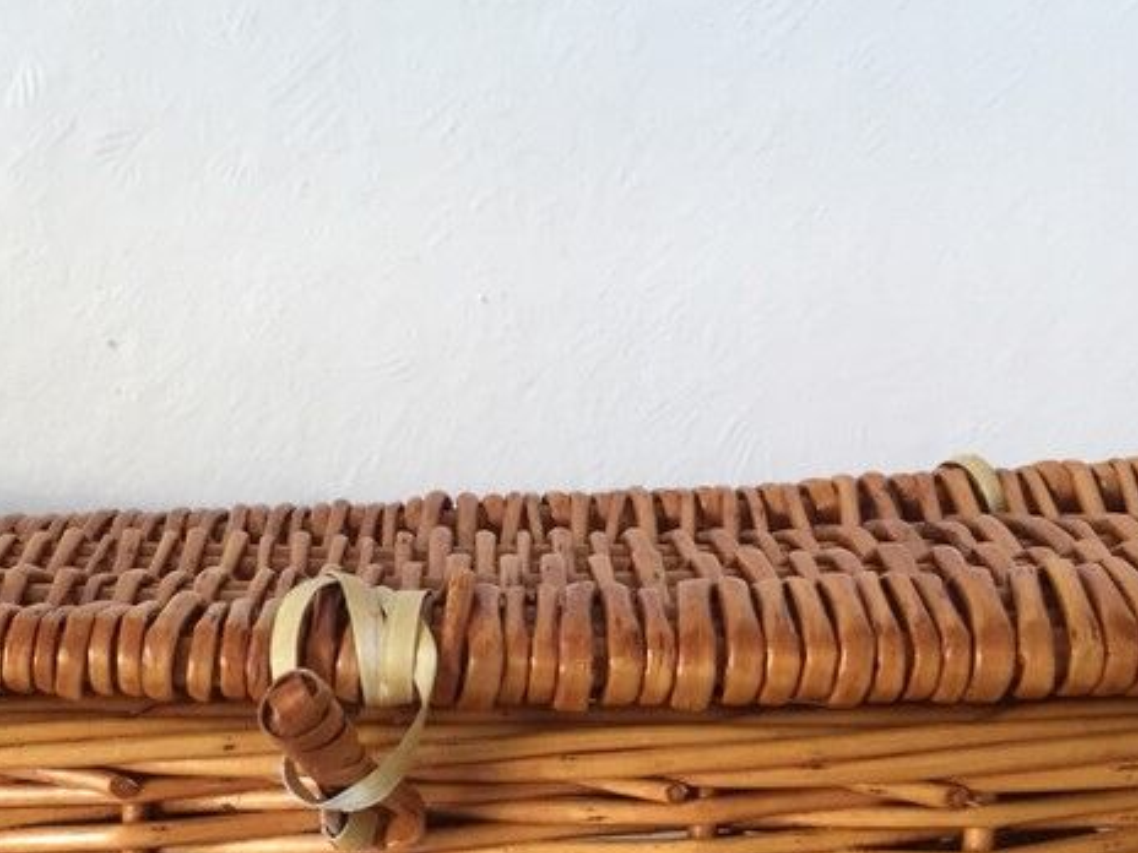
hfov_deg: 37.6
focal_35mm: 50
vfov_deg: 28.3
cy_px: 726
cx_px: 341
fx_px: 1644
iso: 100
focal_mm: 4.15
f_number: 2.2
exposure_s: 1/33
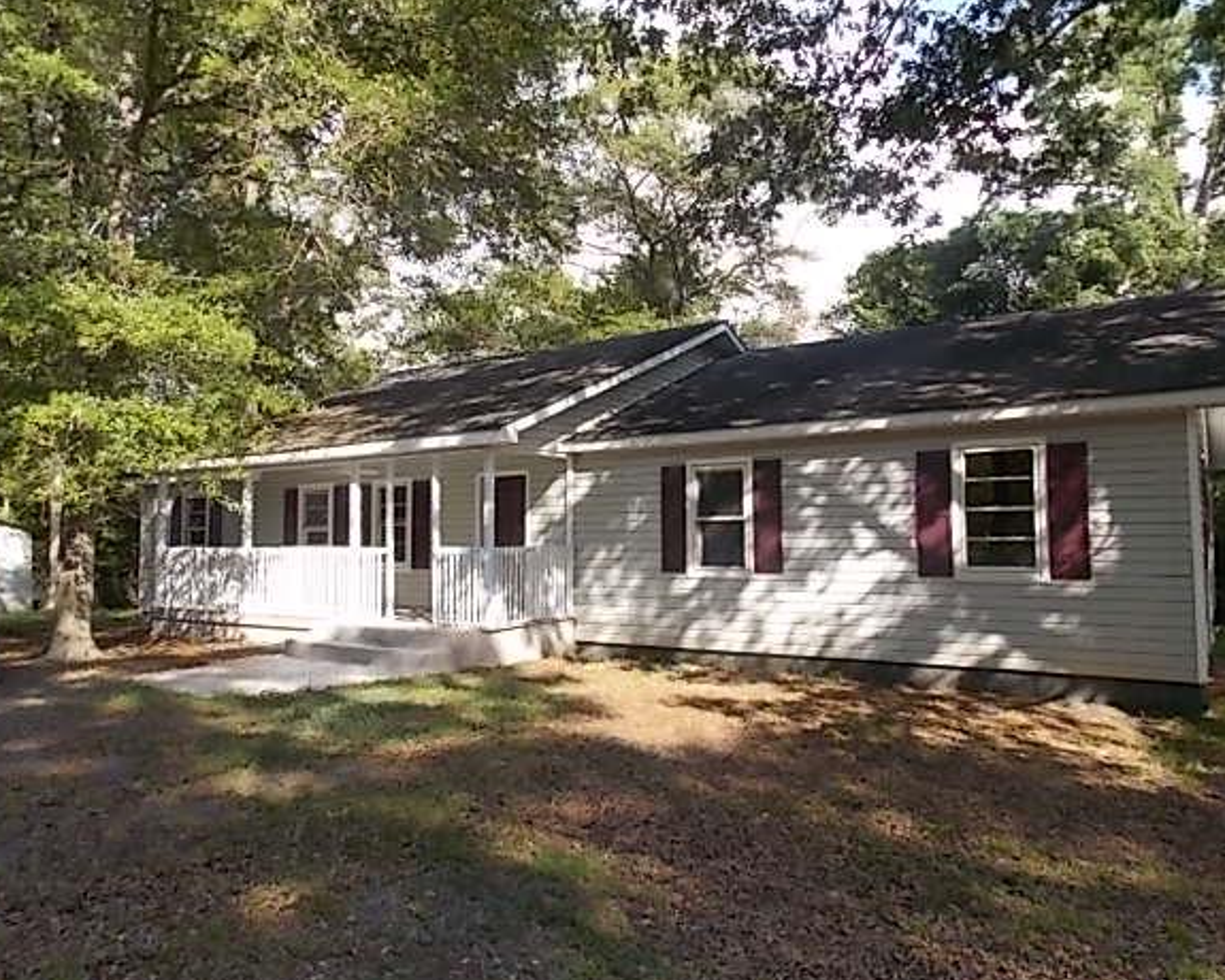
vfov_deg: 56.8
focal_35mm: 25
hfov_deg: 68.1
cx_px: 620
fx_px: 906
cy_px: 501
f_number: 3.1
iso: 80
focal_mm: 4
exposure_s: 1/320
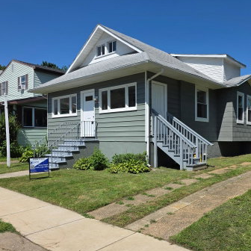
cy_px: 128
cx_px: 143
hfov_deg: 52.4
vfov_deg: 52.5
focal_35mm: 31
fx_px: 254
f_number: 1.7
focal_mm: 6.3
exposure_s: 1/7944
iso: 80
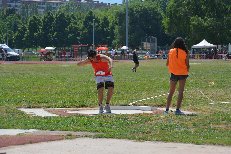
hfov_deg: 10.2
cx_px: 116
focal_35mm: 202
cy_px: 77
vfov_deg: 6.8
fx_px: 1299
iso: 400
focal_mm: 135
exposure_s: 1/1600
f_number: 7.1
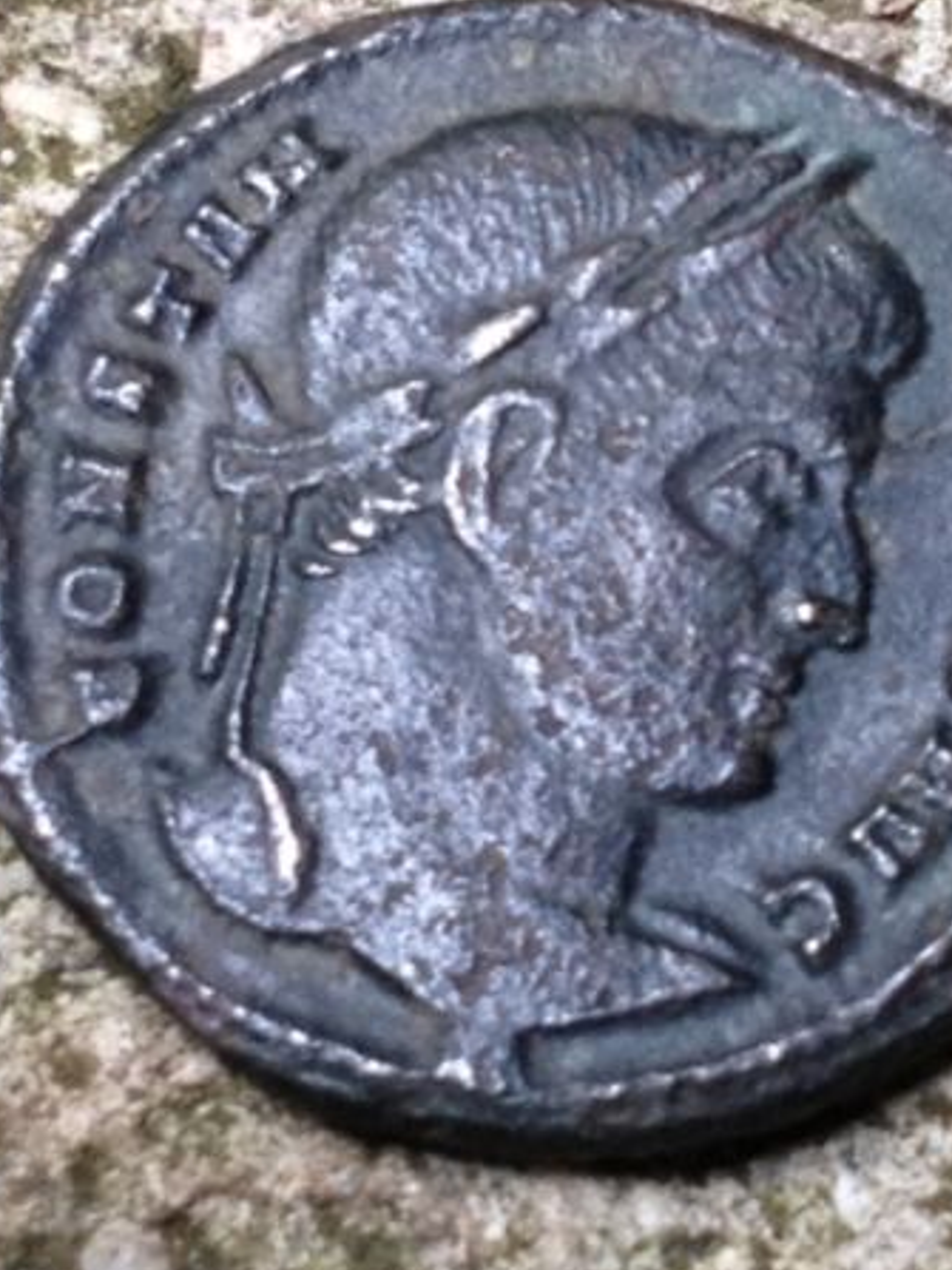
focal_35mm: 47
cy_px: 642
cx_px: 554
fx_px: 1724
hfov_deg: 30.8
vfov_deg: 40.4
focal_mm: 4.28
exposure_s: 1/20
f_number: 2.4
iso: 100
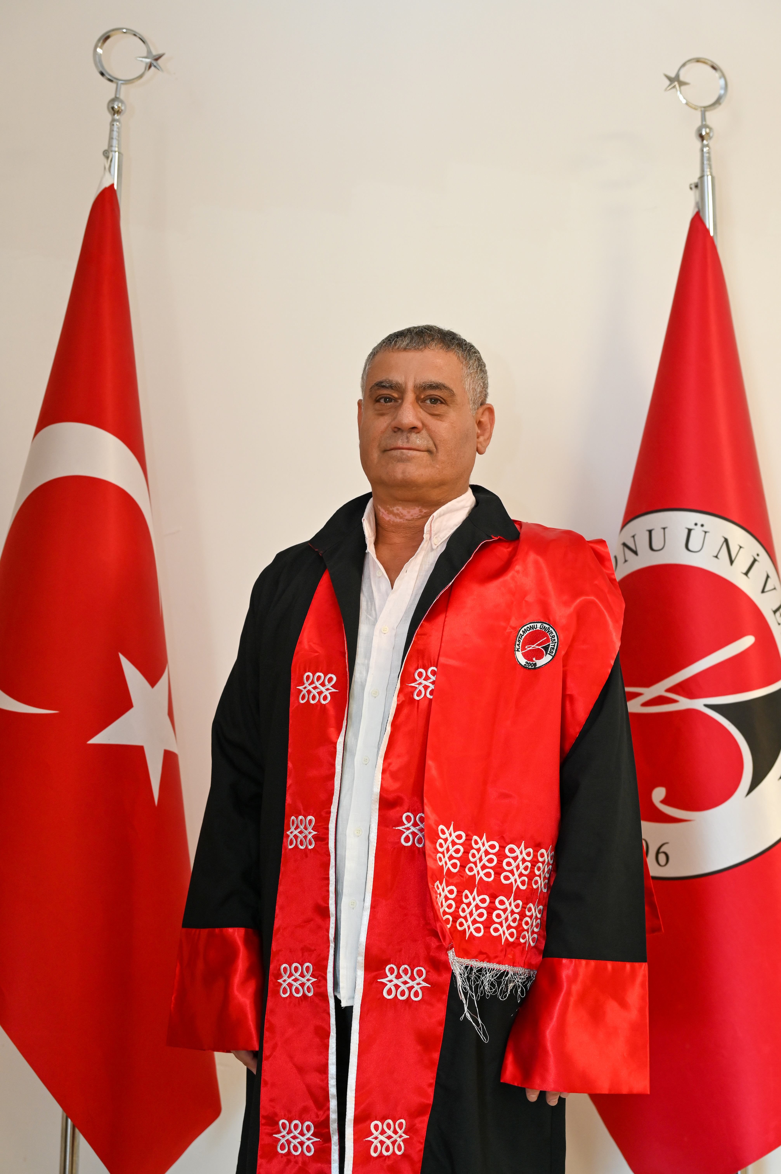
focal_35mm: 50
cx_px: 390
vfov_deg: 39.6
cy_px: 587
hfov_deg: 27.0
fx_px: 1629
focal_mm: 50
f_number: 4
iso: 560
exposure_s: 1/60
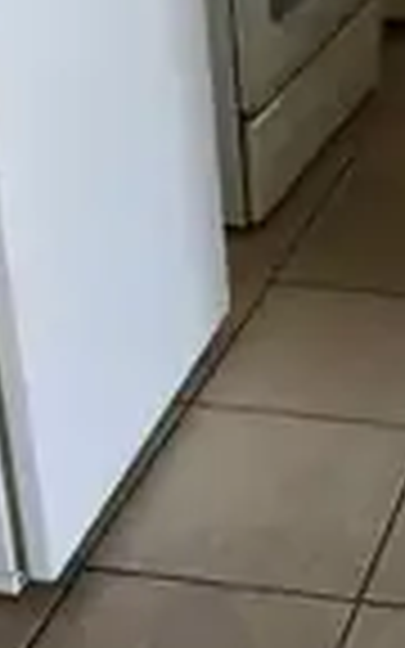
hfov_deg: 13.8
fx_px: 1607
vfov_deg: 22.4
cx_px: 526
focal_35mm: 91
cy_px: 104
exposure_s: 1/30
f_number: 2.4
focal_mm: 3.3
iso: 40
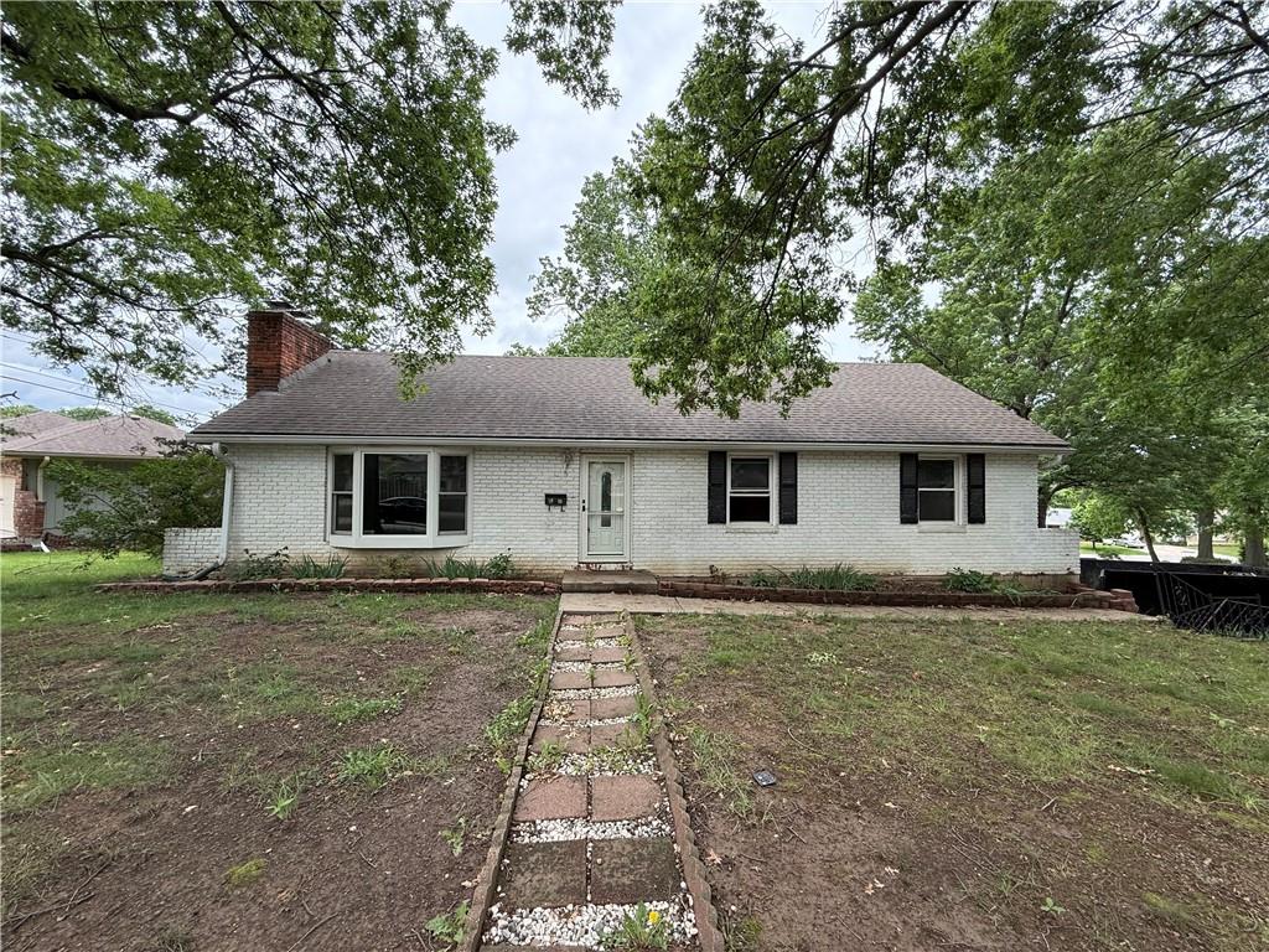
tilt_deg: +2.8
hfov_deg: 102.1
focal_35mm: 14
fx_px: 513
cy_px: 476
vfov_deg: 85.7
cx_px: 634
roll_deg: -0.3
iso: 64
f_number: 2.2
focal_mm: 2.22
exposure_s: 1/349
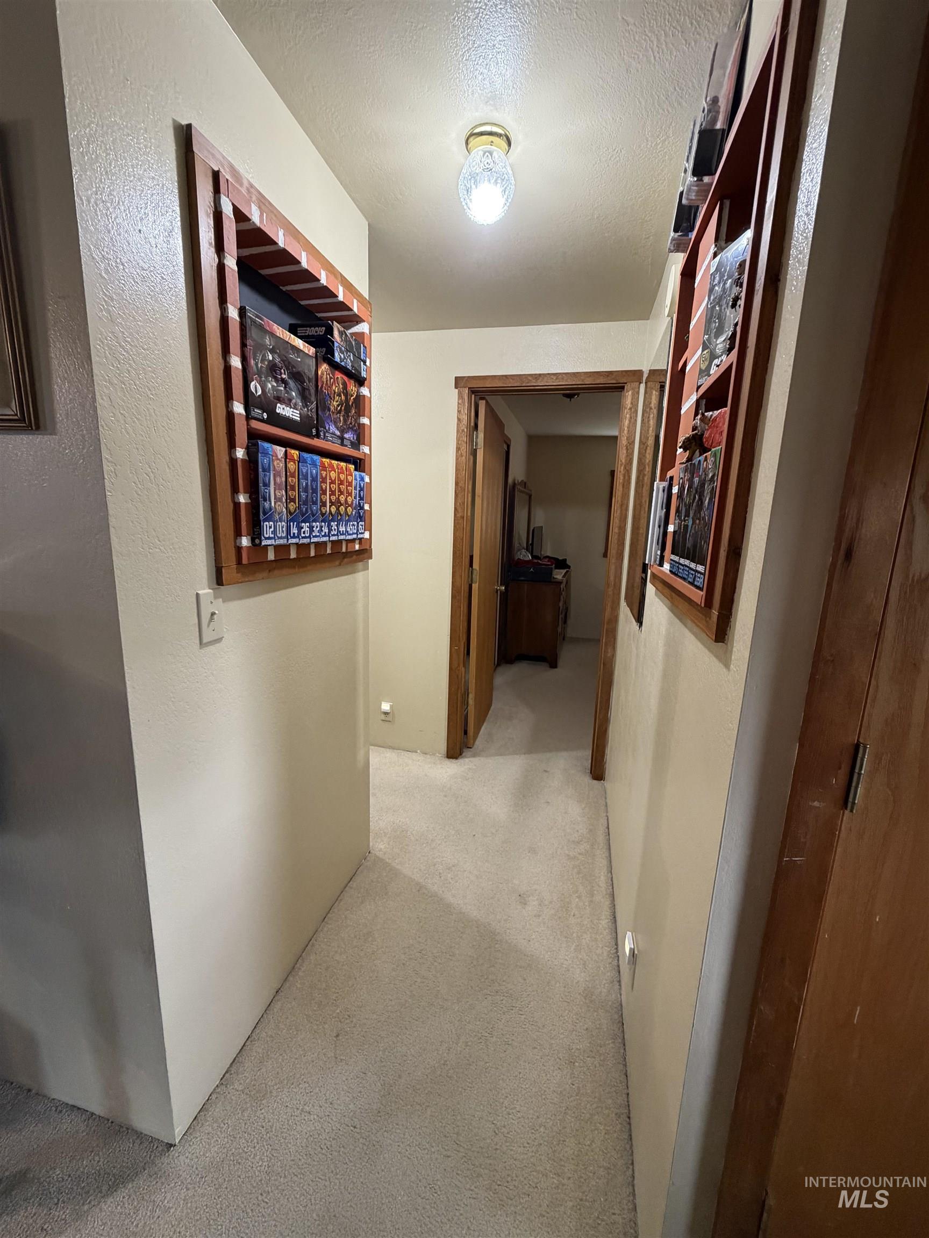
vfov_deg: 102.1
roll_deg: -1.4
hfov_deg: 85.7
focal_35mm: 14
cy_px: 619
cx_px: 464
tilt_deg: -10.1
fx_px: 501
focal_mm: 2.22
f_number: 2.2
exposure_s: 1/60
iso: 320
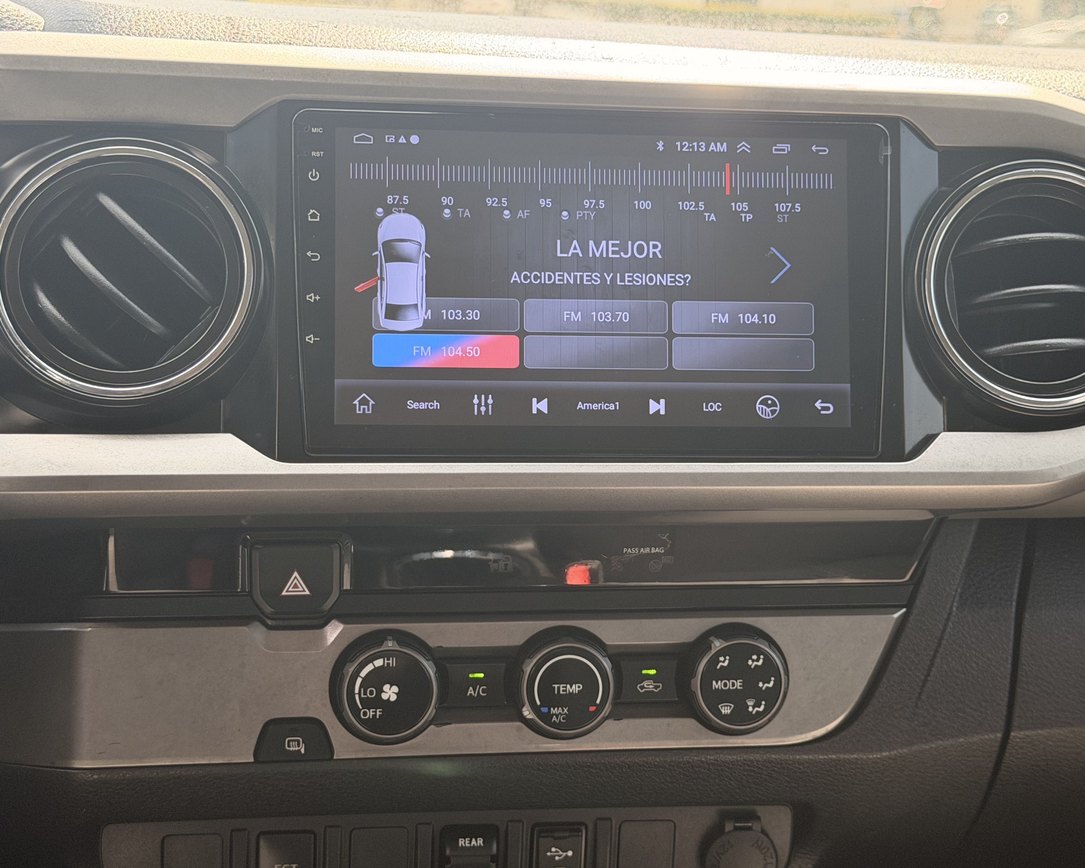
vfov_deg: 27.1
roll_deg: -2.5
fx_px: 1798
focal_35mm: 56
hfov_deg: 33.6
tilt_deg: -13.2
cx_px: 569
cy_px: 414
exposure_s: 1/240
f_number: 1.78
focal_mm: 6.76
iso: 80
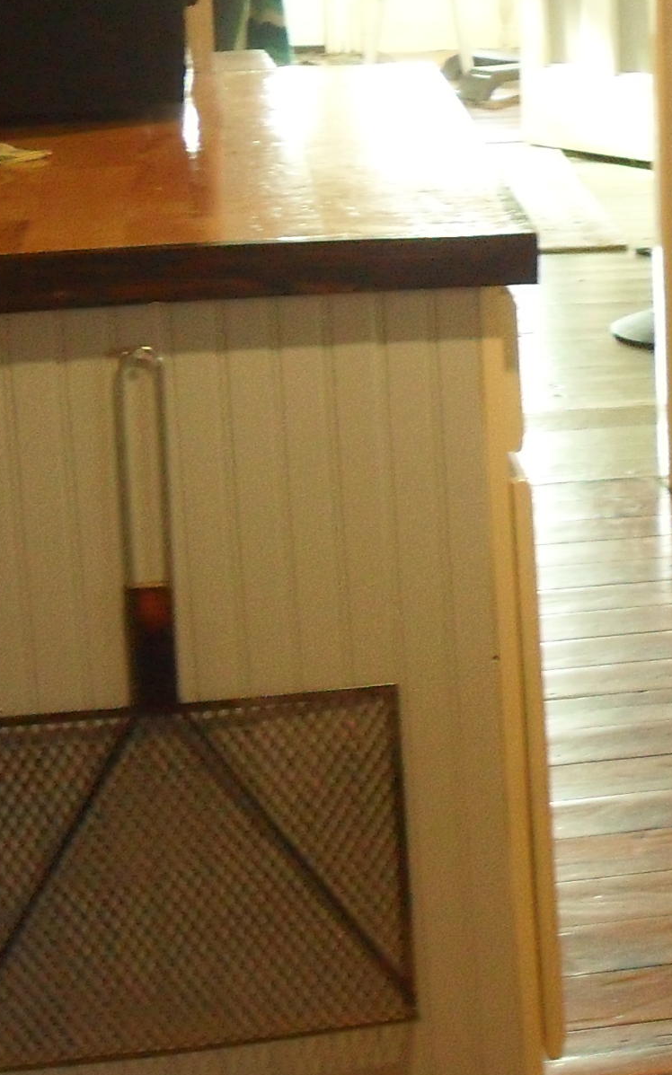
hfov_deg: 13.1
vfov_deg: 21.9
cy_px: 166
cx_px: 1090
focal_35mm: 93
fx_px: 2725
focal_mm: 6.2
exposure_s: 1/30
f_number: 2.8
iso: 240
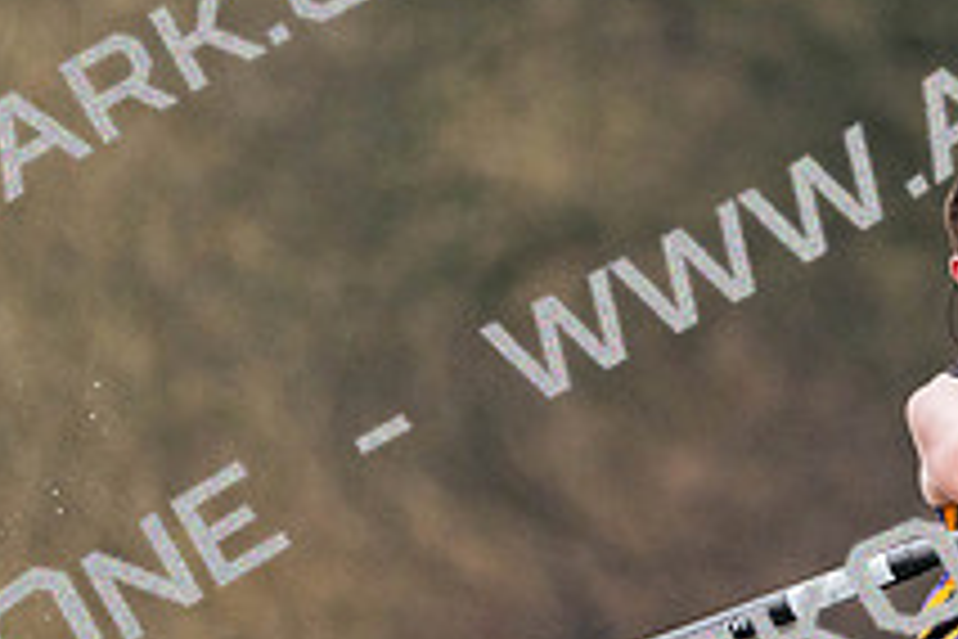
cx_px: 1039
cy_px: 412
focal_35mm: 1302
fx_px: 34645
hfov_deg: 1.6
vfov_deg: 1.1
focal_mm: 478
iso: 4000
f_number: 6.3
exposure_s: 1/1600
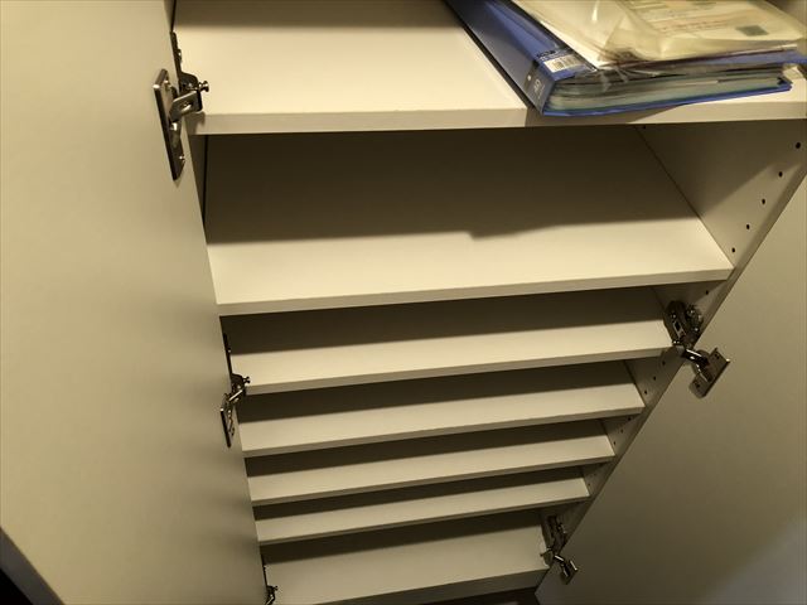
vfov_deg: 49.7
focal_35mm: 28
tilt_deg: -47.5
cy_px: 302
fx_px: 653
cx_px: 404
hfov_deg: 63.4
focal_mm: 3.99
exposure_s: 1/17
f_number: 1.8
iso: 50
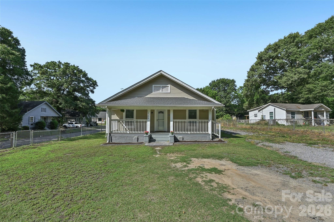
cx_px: 167
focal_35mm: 16
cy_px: 111
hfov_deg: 98.5
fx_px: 144
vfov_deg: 75.5
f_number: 8
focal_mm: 15.5
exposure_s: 1/500
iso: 100
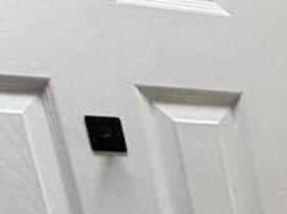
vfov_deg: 11.4
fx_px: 811
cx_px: 638
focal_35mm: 98
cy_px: 568
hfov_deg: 14.8
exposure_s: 1/60
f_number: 2.2
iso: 160
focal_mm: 2.22
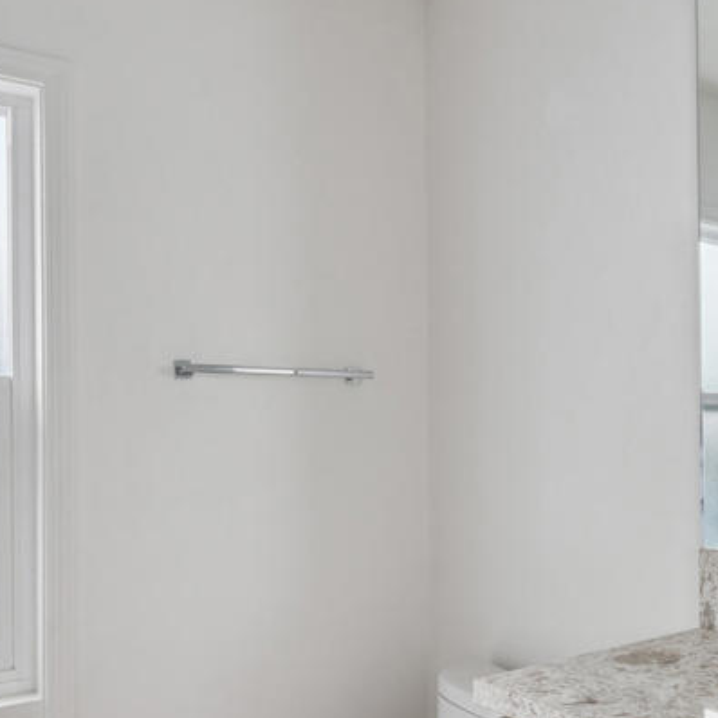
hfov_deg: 47.1
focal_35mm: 35
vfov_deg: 46.9
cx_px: 406
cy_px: 433
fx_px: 821
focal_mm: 16
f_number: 9
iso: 400
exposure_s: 1/1.67
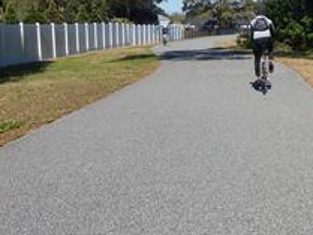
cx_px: 235
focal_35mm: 55
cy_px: 99
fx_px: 498
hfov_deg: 34.2
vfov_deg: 26.6
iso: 125
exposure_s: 1/1250
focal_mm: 4.3
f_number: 4.1
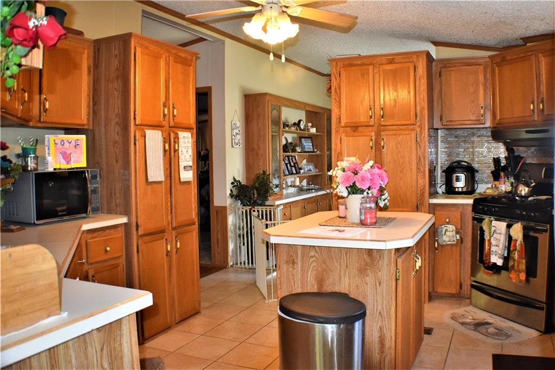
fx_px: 532
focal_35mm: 34
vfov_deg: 38.3
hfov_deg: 55.1
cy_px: 185
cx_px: 278
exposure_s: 1/125
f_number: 3.8
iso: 900
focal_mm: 23
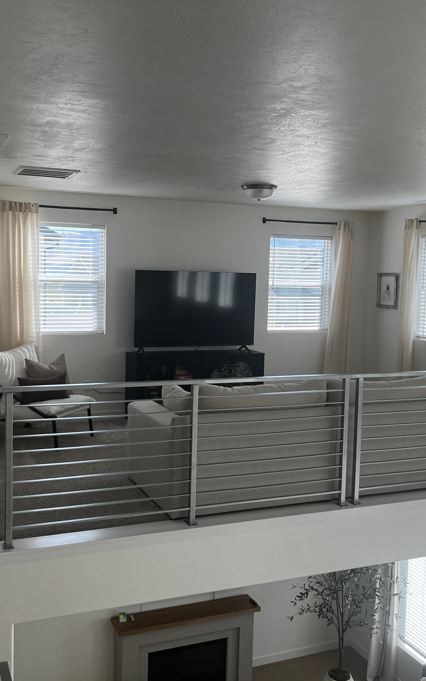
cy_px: 340
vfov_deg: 52.8
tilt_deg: -4.6
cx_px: 210
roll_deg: -0.7
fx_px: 687
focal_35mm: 37
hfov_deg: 34.4
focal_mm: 5.1
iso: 50
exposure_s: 1/569
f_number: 1.6
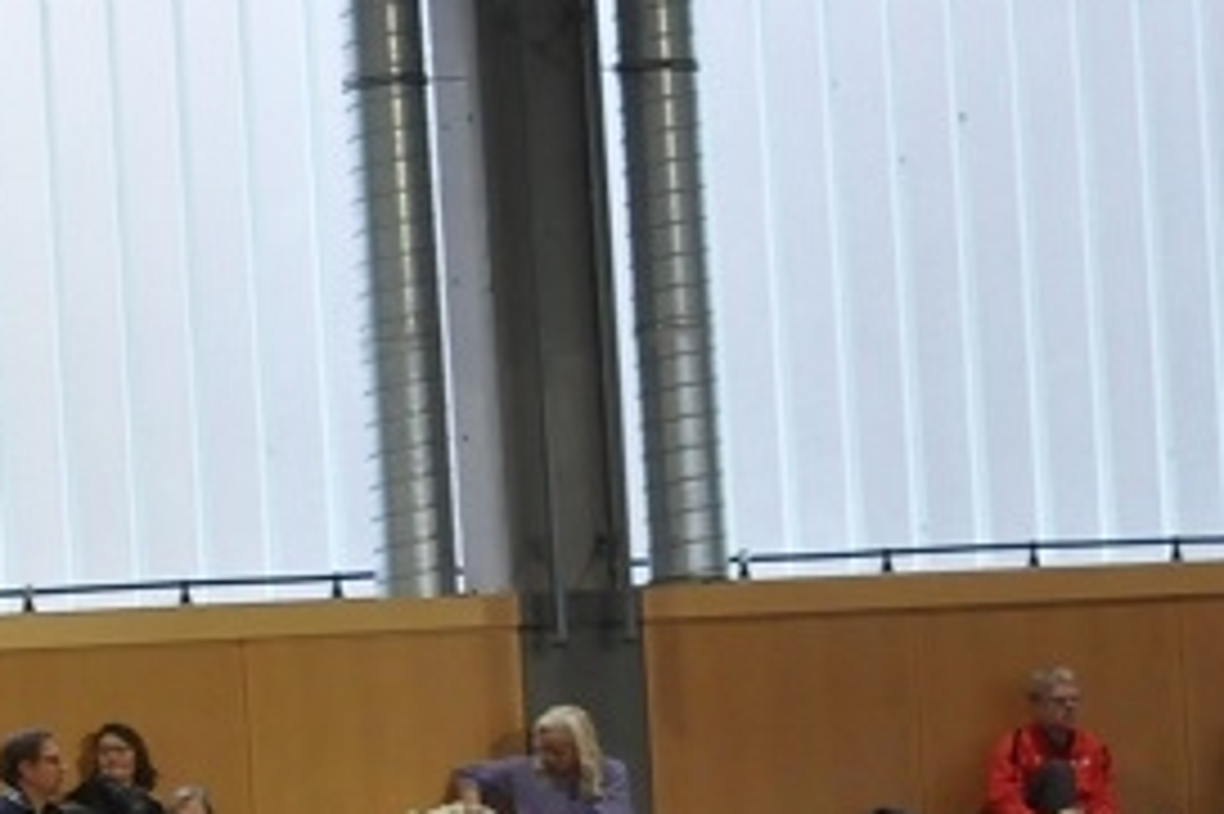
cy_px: 1390
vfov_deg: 4.5
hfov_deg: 6.8
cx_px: 238
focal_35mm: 303
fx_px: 10290
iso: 1600
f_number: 4.5
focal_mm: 55
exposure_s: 1/160
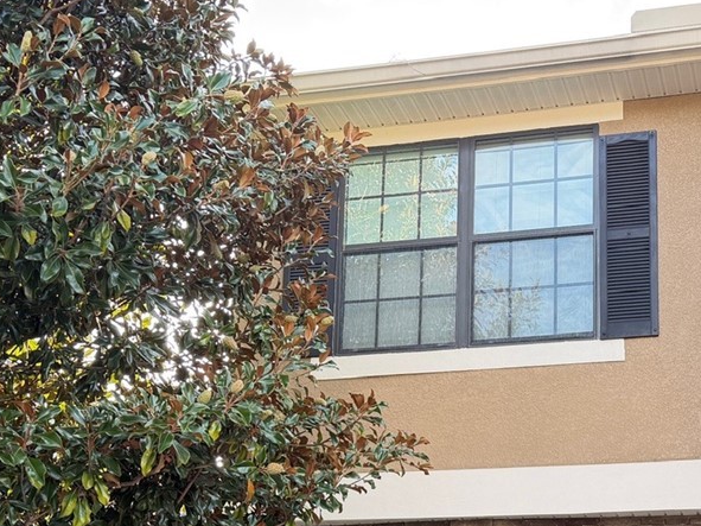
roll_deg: -2.3
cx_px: 493
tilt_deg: +13.8
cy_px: 496
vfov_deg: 21.9
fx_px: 1316
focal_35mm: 65
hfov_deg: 29.5
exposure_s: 1/278
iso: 80
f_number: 1.78
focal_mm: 6.76
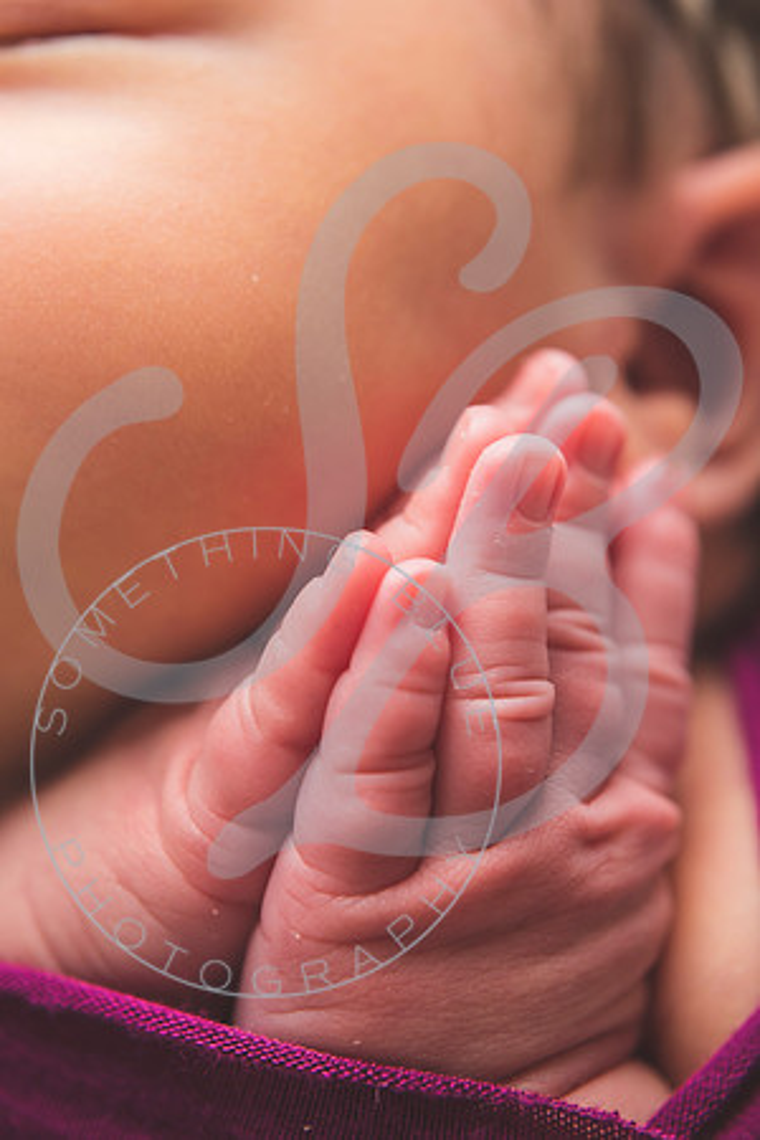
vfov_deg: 28.8
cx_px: 380
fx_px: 2216
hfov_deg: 19.5
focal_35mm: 70
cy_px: 570
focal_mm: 70
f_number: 5.6
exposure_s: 1/125
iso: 320
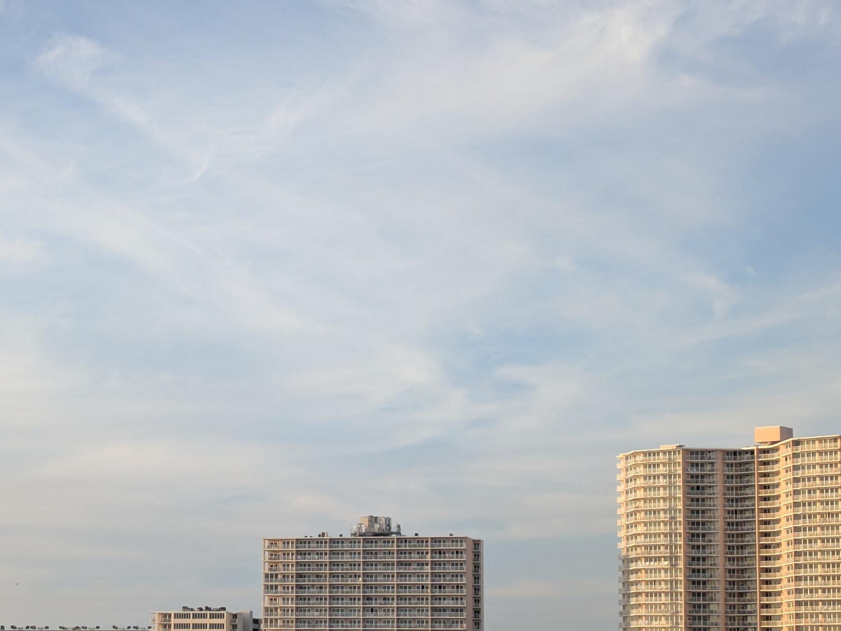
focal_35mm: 87
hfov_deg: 22.4
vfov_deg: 16.9
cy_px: 472
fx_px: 2114
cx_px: 283
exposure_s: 1/1029
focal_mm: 5.43
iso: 64
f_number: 1.89
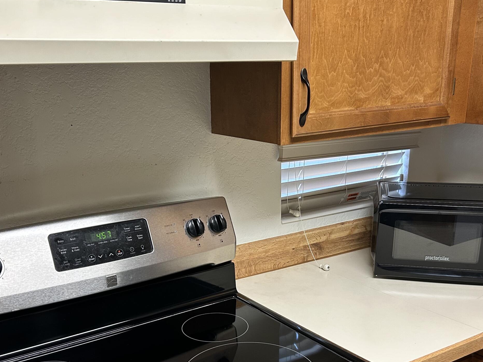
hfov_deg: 44.8
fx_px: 586
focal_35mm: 42
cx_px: 231
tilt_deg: -19.4
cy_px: 251
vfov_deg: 33.9
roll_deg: +0.4
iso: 160
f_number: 1.5
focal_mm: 5.7
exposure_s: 1/60
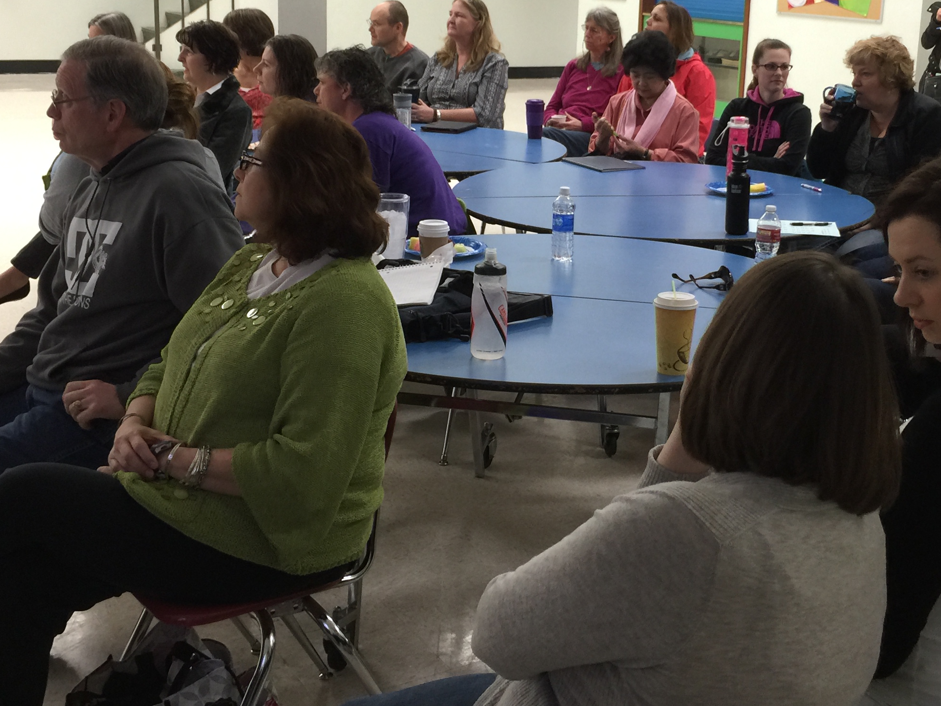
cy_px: 255
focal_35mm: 48
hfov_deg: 39.5
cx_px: 553
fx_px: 1305
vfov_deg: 30.1
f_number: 2.2
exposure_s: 1/15
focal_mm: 4.15
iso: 50
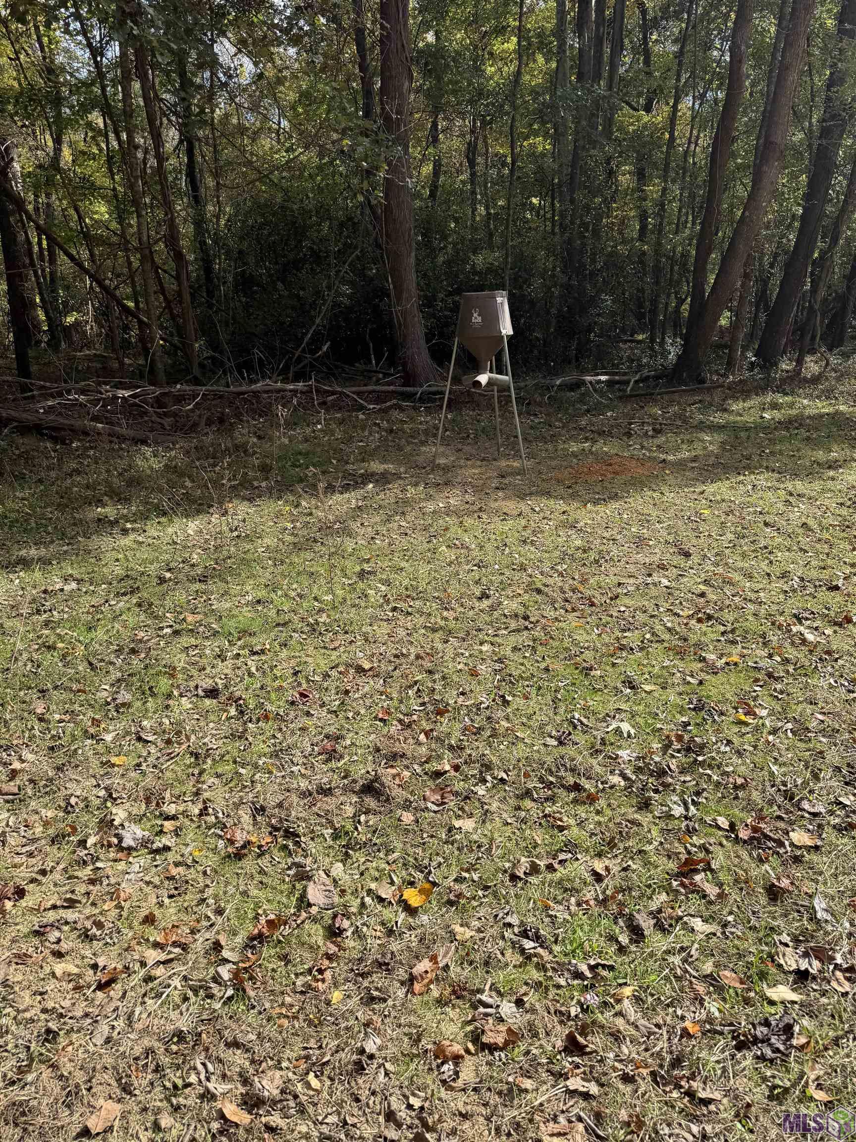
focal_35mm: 24
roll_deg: +4.8
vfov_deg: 71.6
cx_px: 428
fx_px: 791
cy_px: 571
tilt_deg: -19.6
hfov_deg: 56.8
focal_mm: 6.76
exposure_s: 1/1949
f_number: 1.78
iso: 80
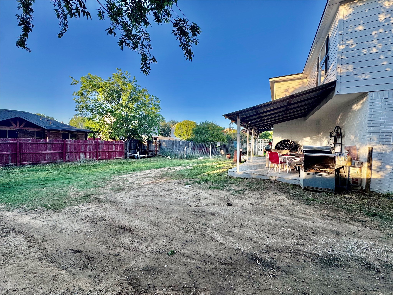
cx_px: 196
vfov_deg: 85.7
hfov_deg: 102.1
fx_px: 159
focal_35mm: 14
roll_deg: -1.5
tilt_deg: -2.3
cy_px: 148
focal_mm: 2.22
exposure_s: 1/267
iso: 40
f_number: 2.2
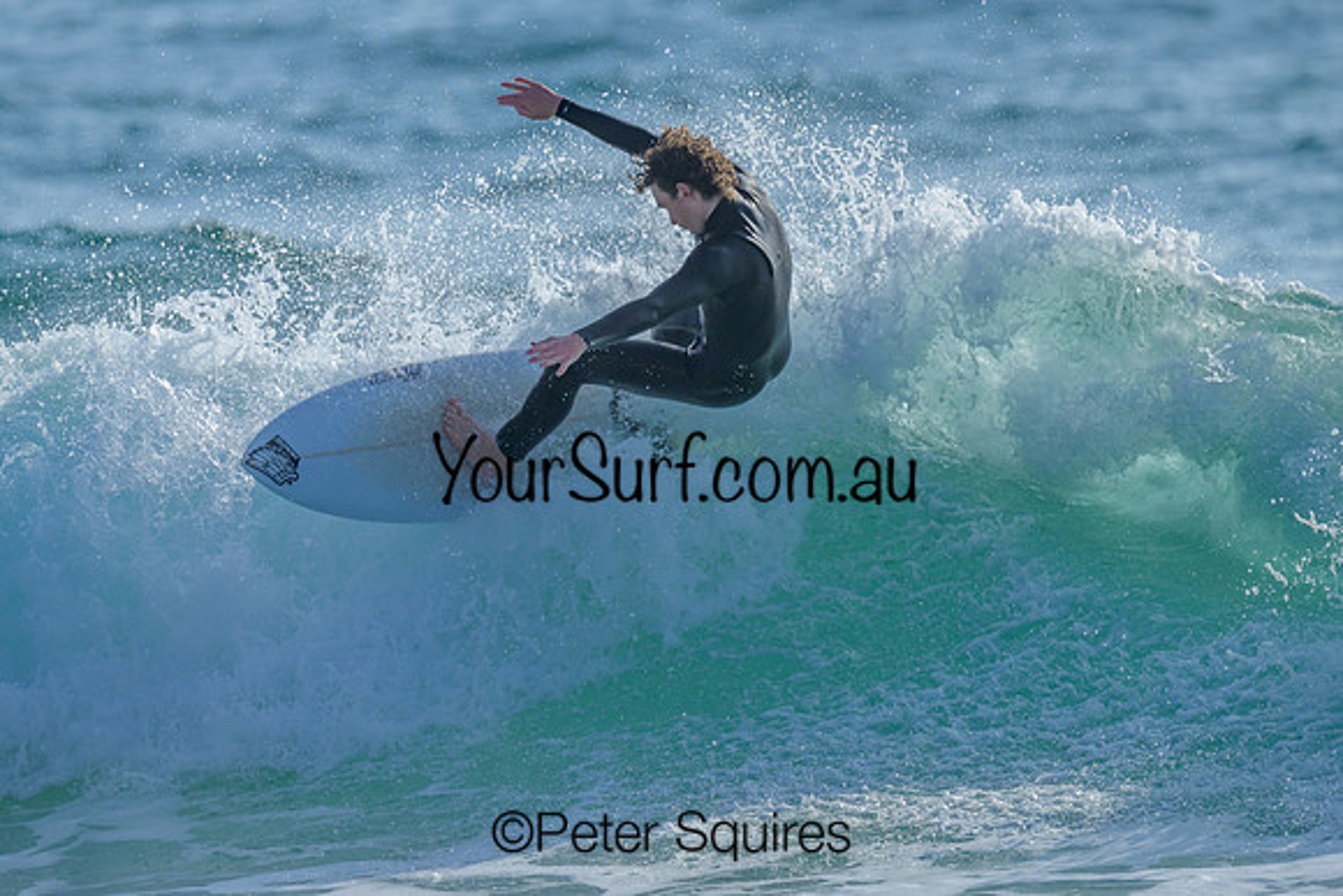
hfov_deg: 2.0
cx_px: 797
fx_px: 38029
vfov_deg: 1.4
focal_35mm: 1019
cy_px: 404
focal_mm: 800
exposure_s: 1/2000
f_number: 6.3
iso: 200
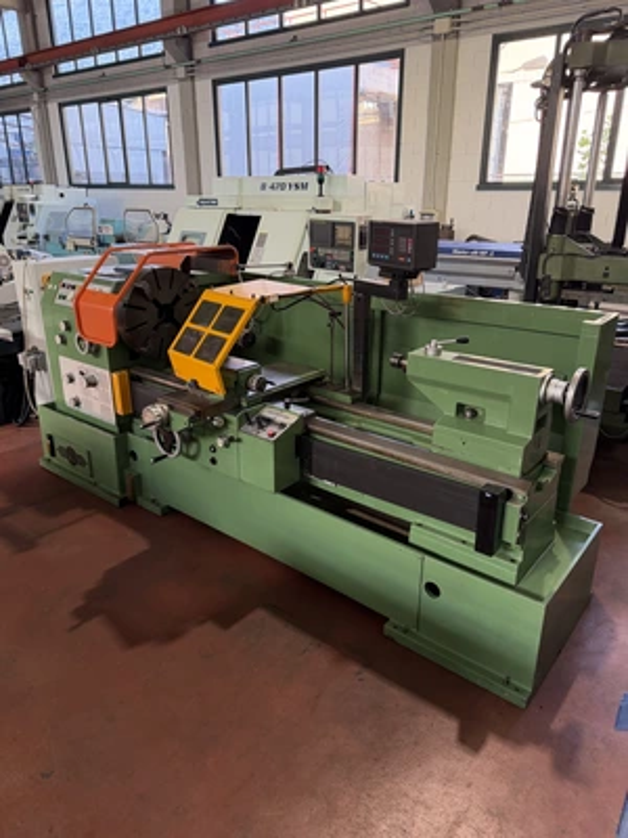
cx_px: 314
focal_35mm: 24
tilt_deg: -19.2
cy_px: 419
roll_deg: -0.8
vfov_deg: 71.6
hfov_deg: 56.8
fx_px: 581
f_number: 1.78
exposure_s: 1/90
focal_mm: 6.76
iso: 200
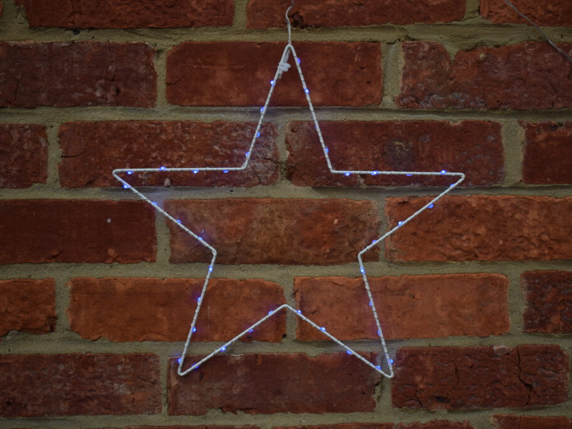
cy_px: 215
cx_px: 296
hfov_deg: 37.8
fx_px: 835
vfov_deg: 28.8
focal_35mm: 51
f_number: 4.2
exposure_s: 1/400
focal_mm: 31
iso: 125
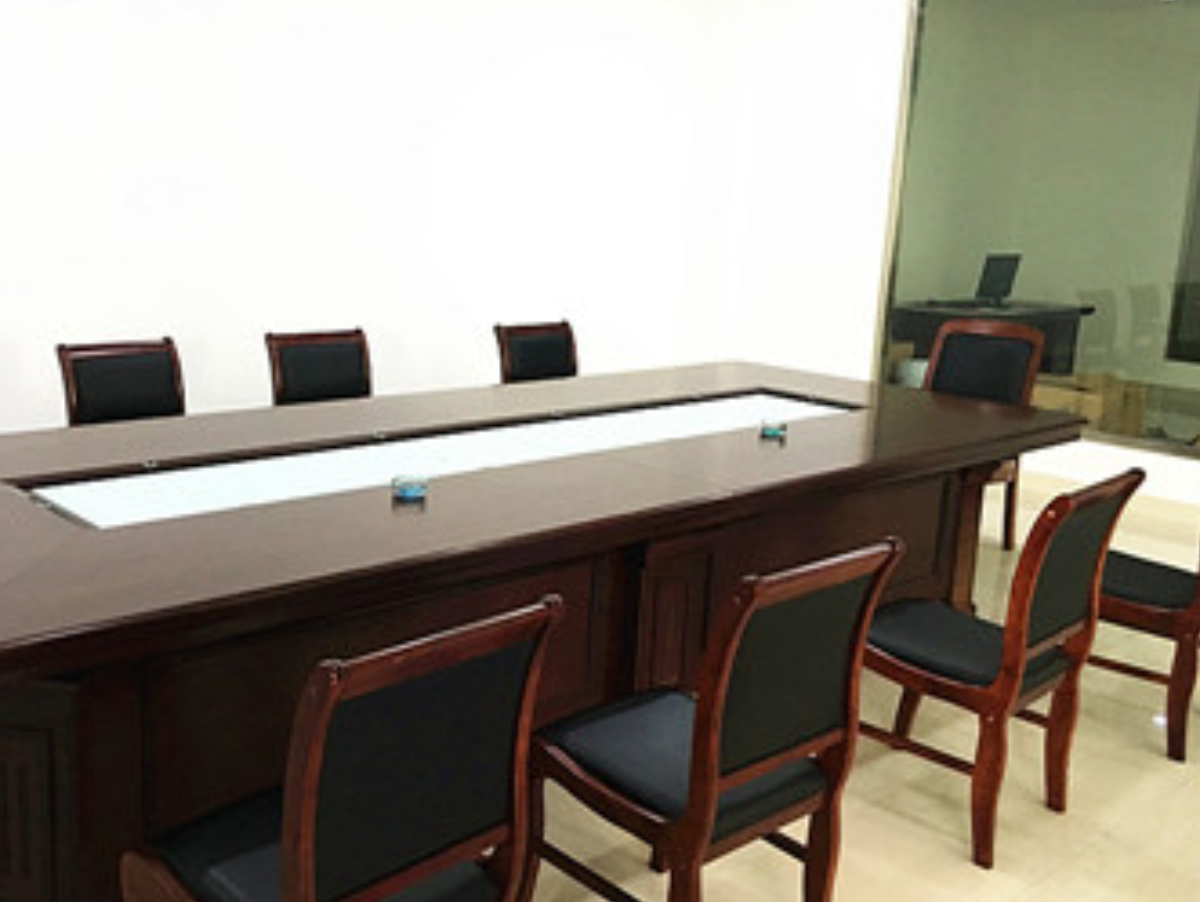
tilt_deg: -10.5
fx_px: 1215
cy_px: 431
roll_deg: -1.9
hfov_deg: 52.3
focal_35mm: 35
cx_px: 500
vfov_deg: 40.8
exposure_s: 1/17
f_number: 2.2
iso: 200
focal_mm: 4.15
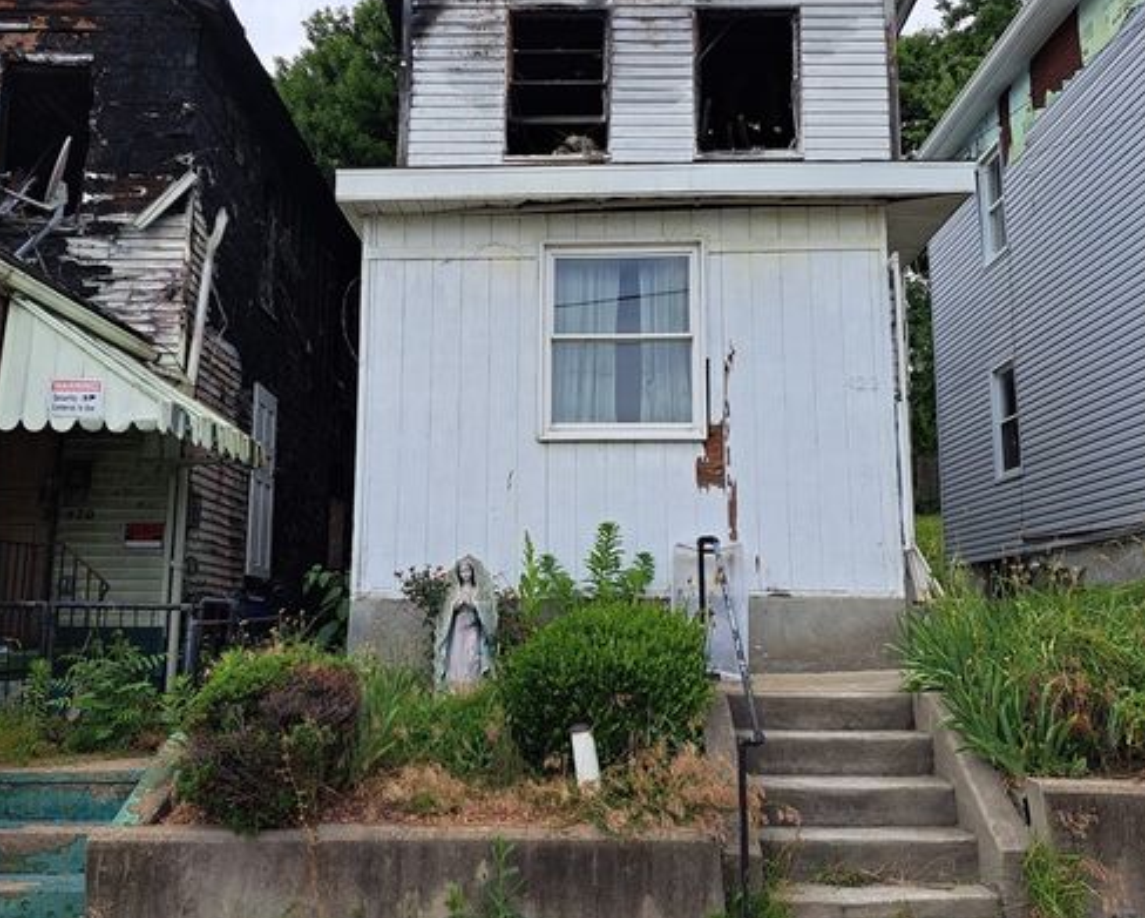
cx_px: 565
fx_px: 1085
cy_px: 424
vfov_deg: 45.8
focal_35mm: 32
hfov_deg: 55.6
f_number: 1.8
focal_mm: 5.23
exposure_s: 1/2016
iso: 50
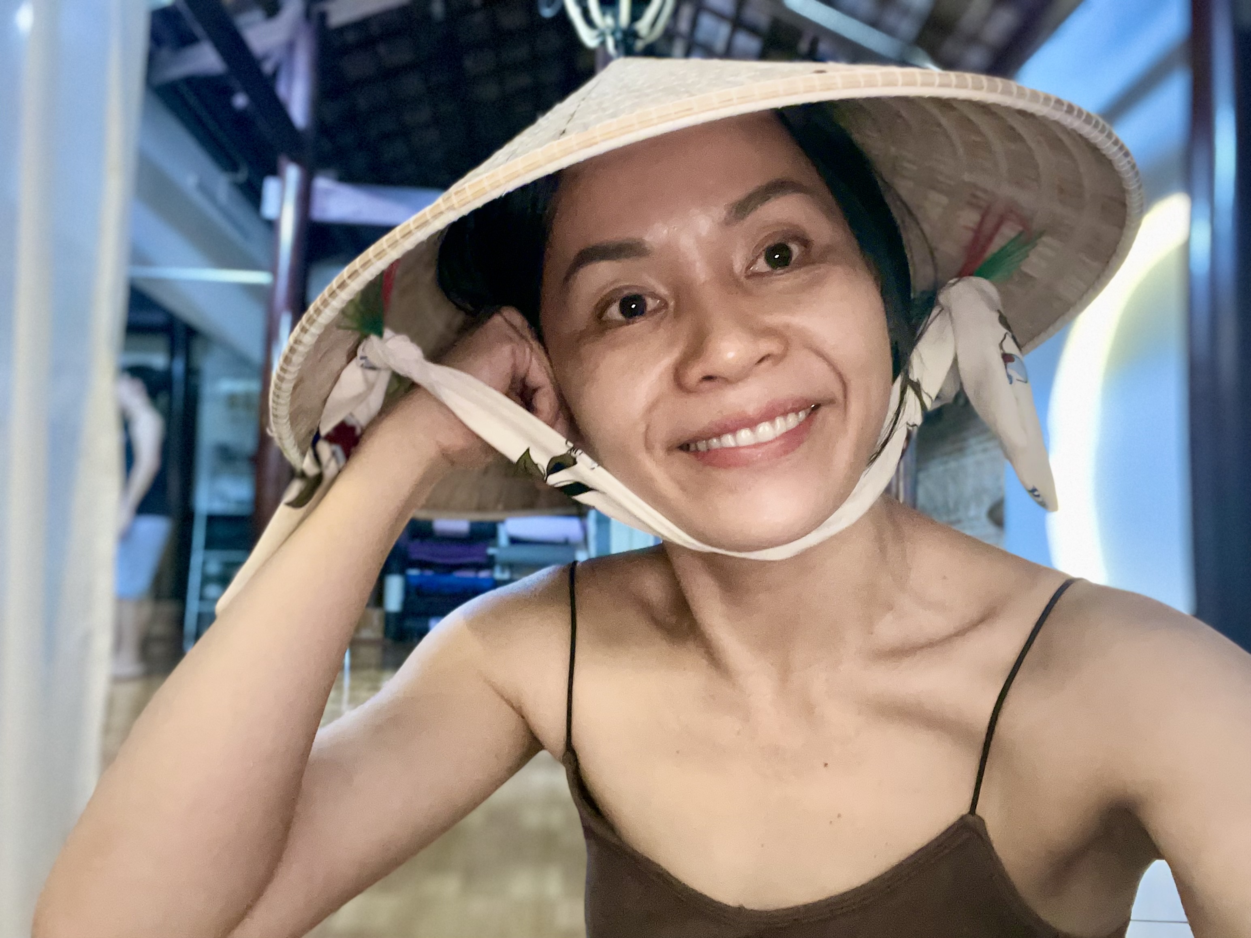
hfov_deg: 60.0
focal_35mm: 30
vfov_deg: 46.8
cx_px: 626
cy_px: 469
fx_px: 1084
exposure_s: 1/22
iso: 800
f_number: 2.2
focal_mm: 2.71
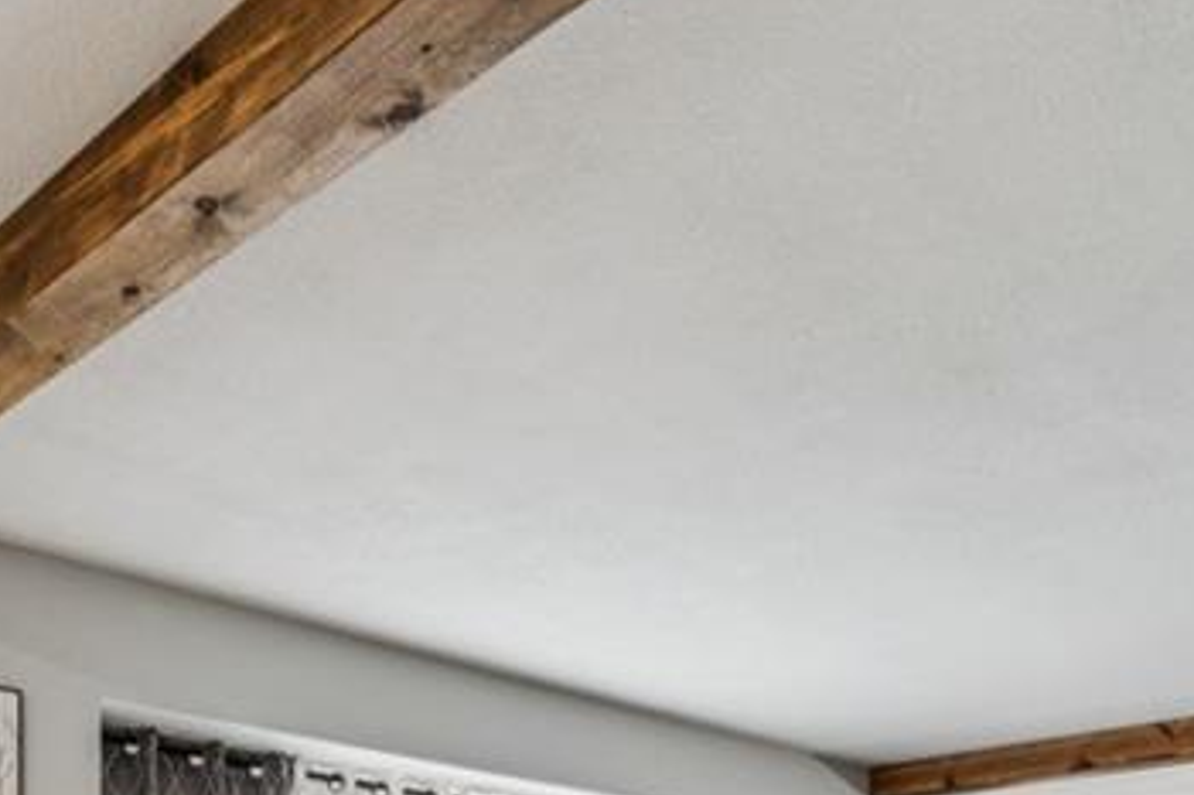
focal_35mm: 41
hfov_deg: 47.1
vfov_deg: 27.6
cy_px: 1013
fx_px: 1359
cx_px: 464
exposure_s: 1/4
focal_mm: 14
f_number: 13
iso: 400
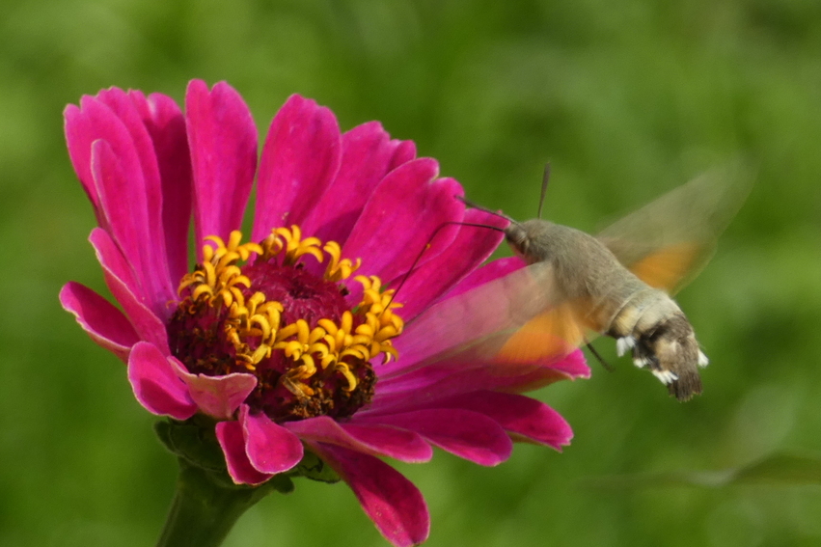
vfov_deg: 3.0
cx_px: 410
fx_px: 10465
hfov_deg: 4.5
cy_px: 302
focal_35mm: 459
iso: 100
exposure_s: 1/100
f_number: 5.6
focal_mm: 78.8
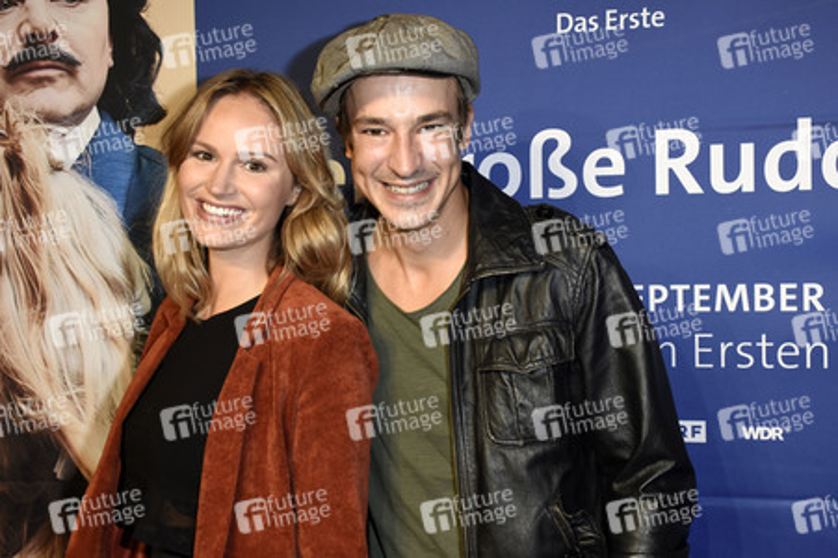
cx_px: 419
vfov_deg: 29.8
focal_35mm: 45
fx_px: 1047
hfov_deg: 43.6
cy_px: 279
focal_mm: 30
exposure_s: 1/160
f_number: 6.3
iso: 640
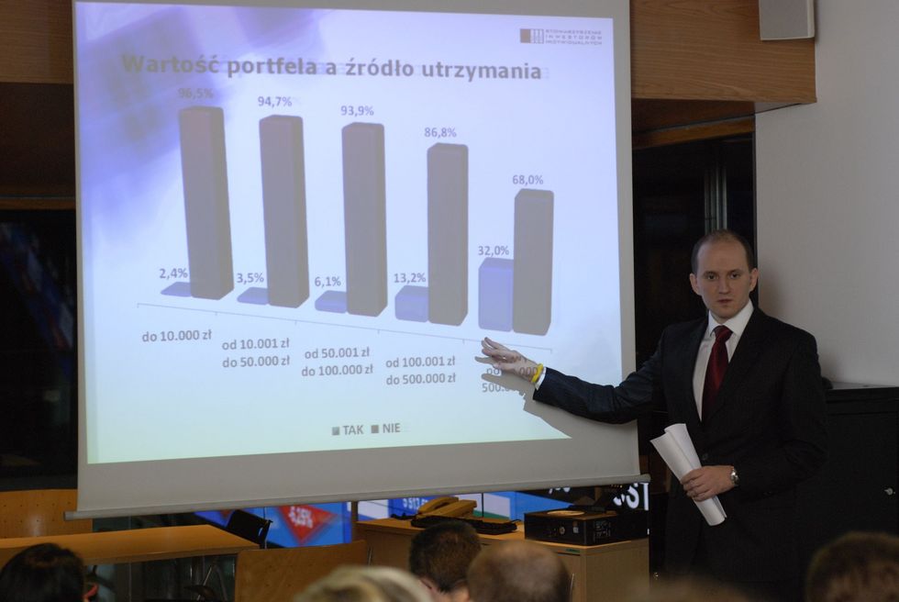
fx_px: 1875
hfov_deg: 27.0
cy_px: 301
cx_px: 450
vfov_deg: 18.2
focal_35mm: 75
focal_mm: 50
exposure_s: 1/200
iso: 640
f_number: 2.8
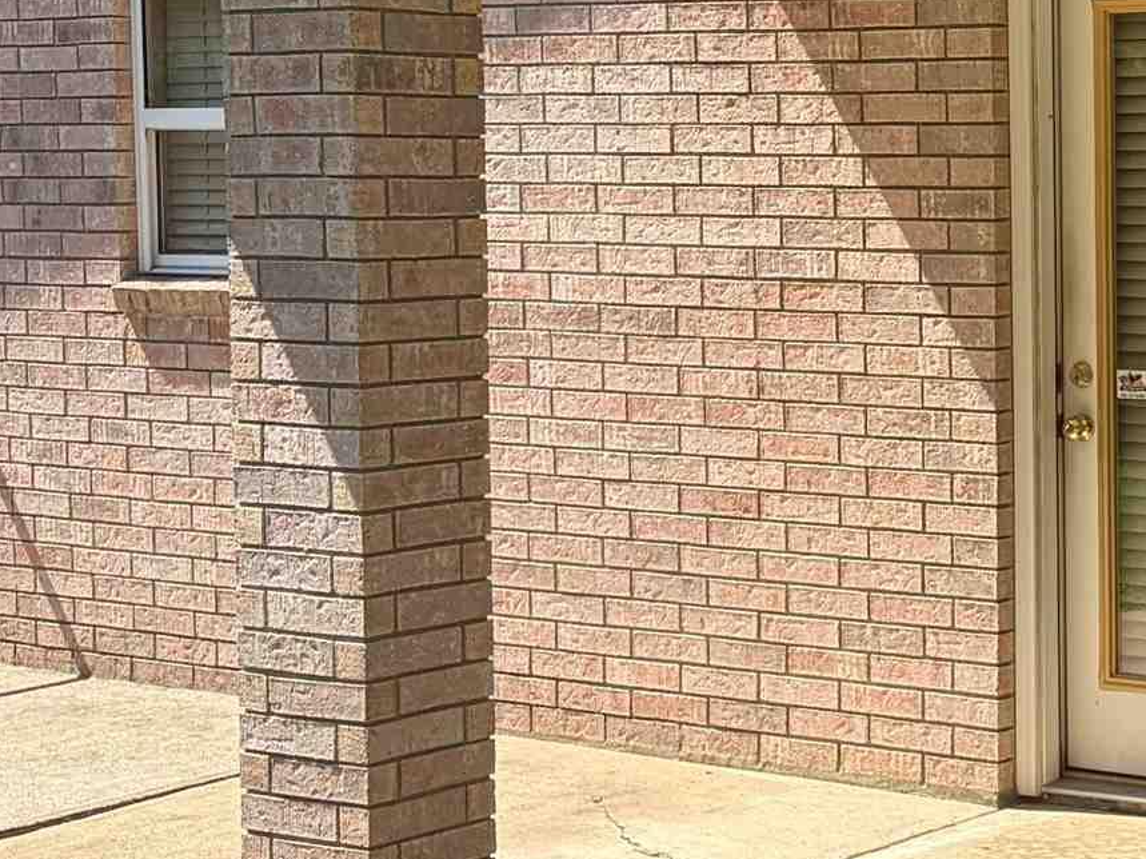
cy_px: 399
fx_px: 3078
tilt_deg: -6.4
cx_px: 1127
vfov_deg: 15.9
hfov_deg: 20.5
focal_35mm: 93
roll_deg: +0.7
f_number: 1.6
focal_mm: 5.96
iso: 50
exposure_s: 1/1484
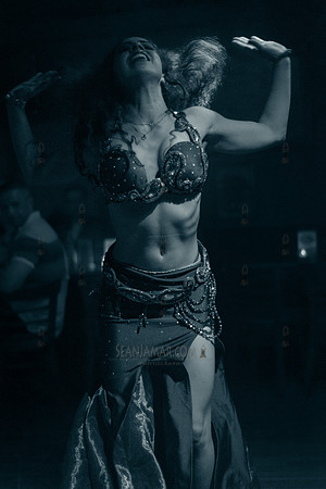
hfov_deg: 27.0
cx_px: 163
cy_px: 244
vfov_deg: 39.6
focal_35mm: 50
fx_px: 679
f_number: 2
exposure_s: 1/400
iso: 5000
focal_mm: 50
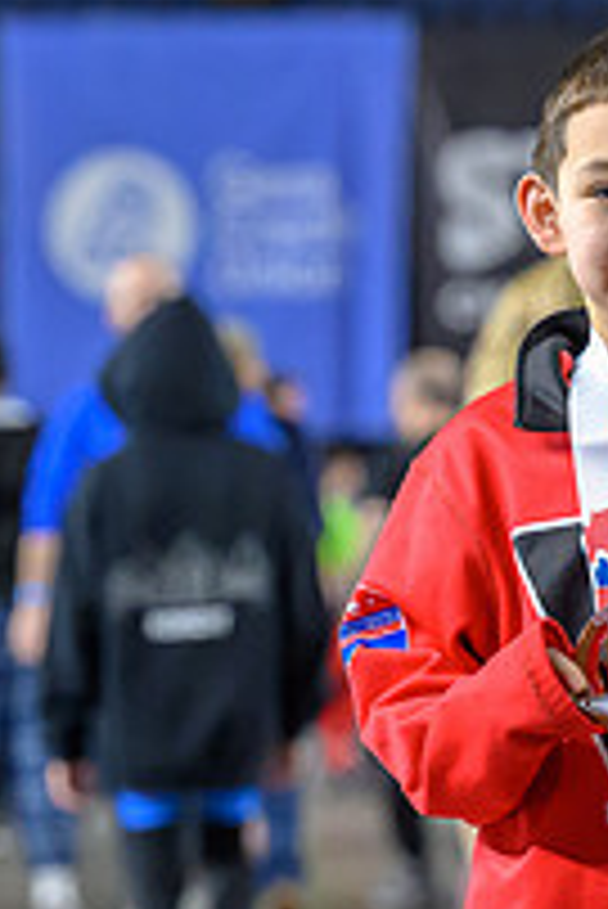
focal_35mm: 332
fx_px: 8396
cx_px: 517
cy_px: 829
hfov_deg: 4.1
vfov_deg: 6.2
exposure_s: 1/640
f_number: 3.5
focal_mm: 92
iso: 4500
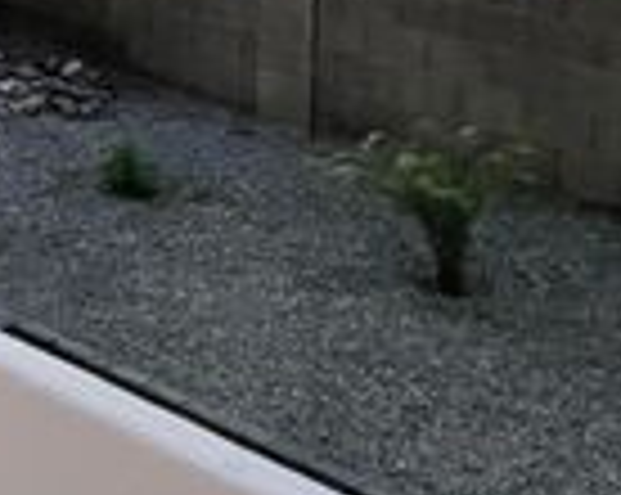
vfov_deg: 15.1
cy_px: -304
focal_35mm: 92
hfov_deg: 18.0
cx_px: -378
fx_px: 1688
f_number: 1.6
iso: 500
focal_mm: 4.2
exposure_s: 1/51
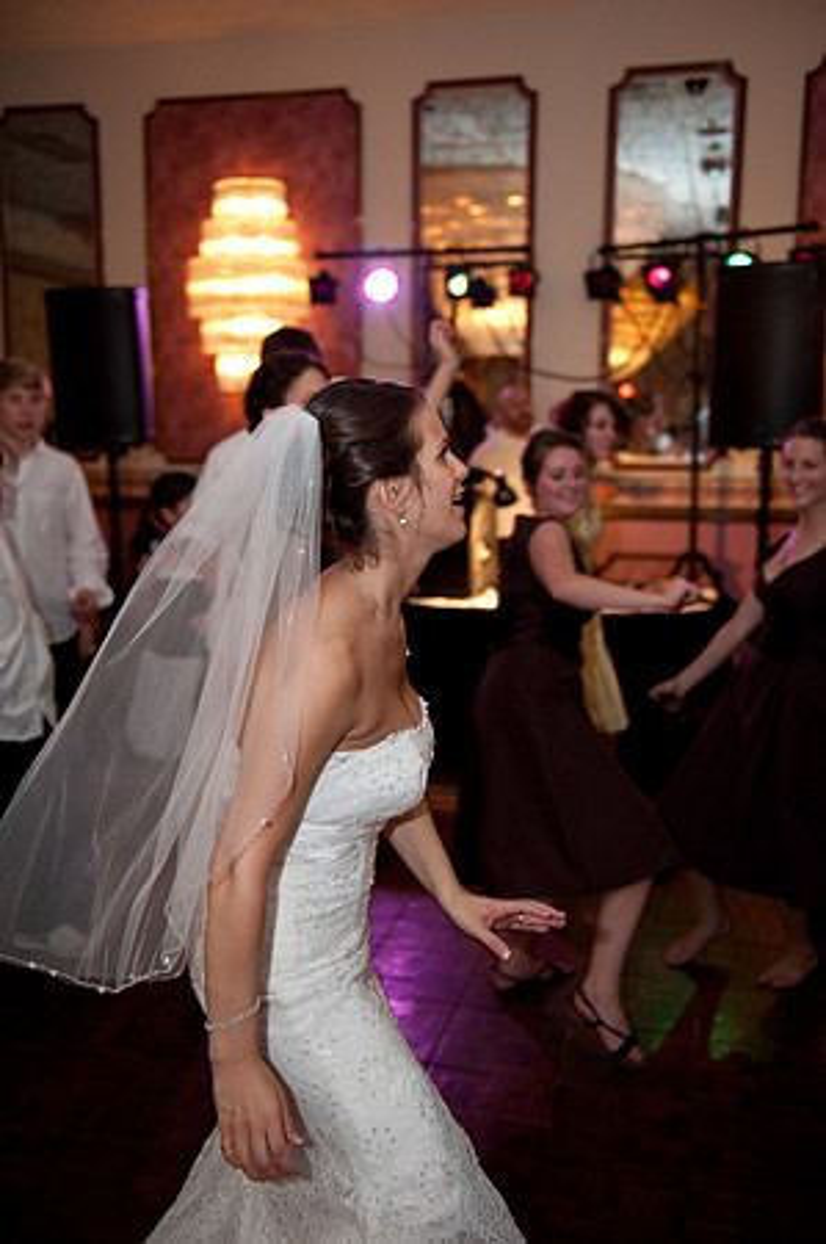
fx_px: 1242
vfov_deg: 53.2
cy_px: 622
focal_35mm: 36
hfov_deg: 36.8
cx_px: 413
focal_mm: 36
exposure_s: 1/80
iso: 1600
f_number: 2.8
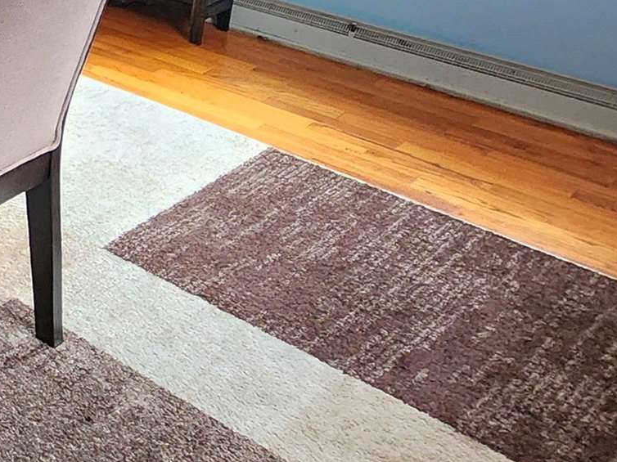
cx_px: -428
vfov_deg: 25.0
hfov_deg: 23.5
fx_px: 944
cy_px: -79
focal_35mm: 53
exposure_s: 1/60.2
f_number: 2.2
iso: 200
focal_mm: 2.2
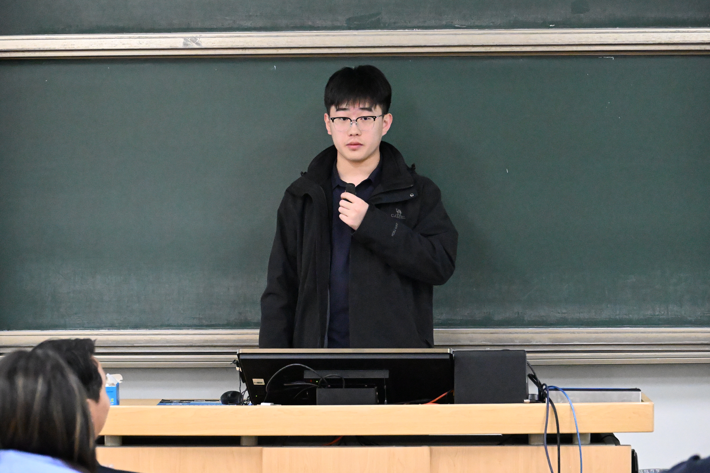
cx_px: 355
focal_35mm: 132
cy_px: 236
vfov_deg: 10.4
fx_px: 2603
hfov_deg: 15.5
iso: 12800
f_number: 5
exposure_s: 1/200
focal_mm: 88
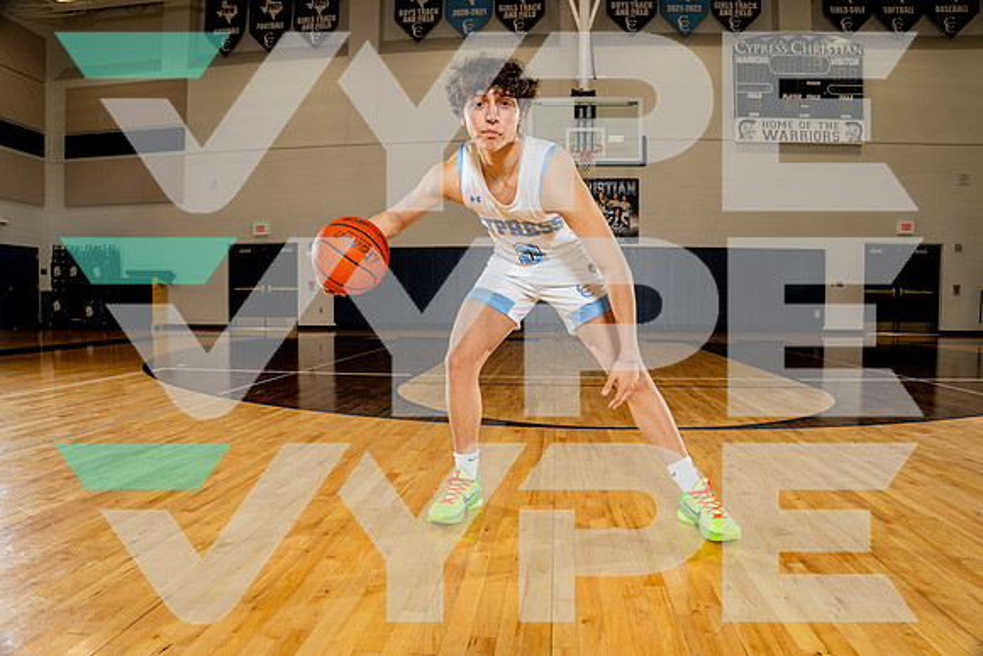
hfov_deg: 76.1
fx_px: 628
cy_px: 328
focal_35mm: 23
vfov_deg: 55.1
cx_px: 492
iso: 400
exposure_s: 1/250
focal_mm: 23
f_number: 5.6
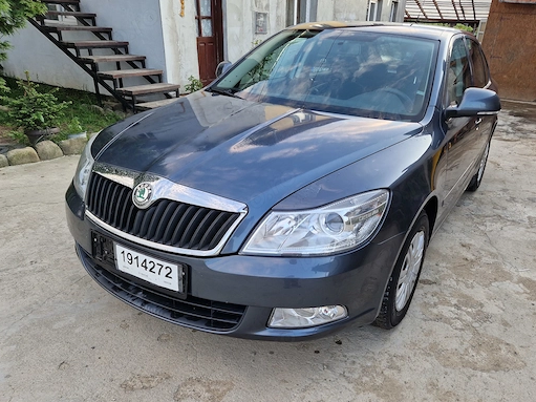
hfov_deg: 65.0
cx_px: 309
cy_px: 232
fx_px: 418
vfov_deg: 51.1
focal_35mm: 27
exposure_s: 1/180
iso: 80
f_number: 1.8
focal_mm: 5.4
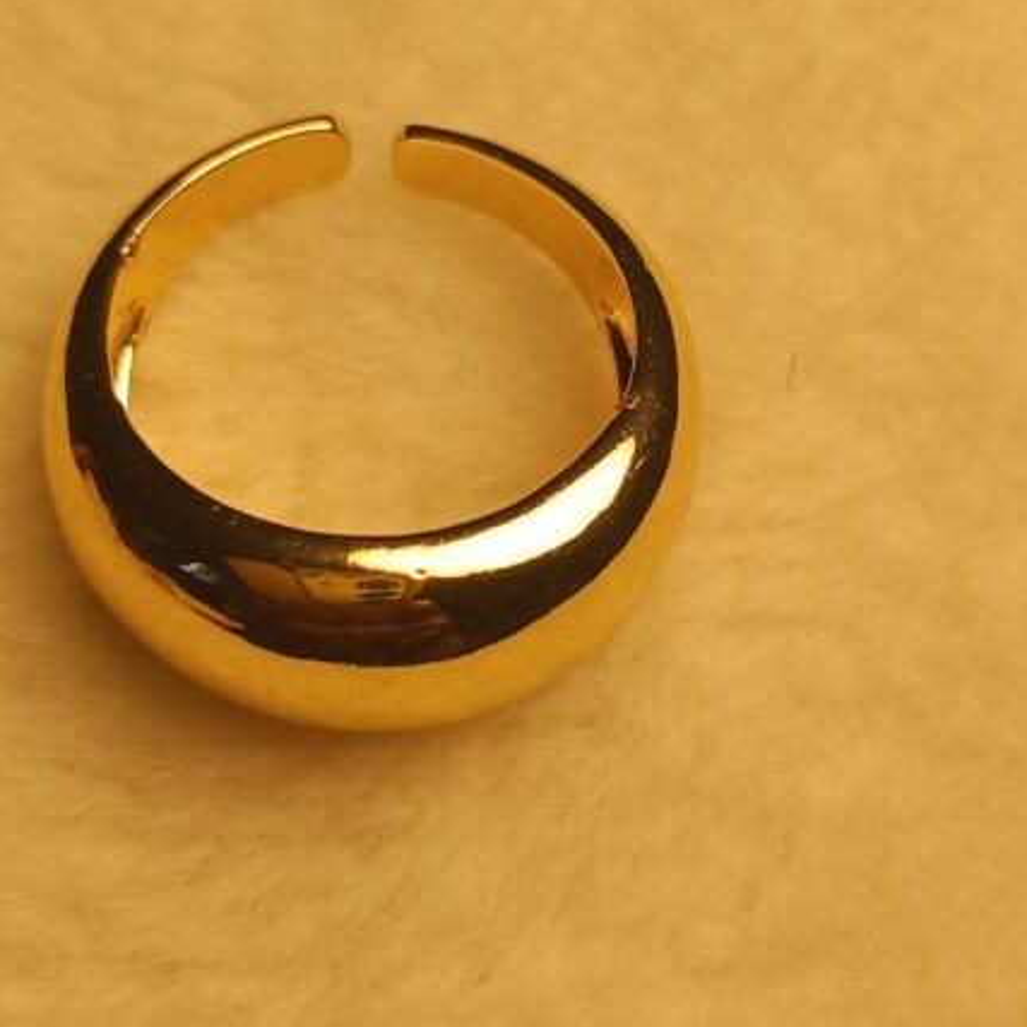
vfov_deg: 26.9
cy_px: 485
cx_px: 515
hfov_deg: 26.9
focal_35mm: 64
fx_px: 2148
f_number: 1.8
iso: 50
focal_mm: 3.98
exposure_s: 1/141
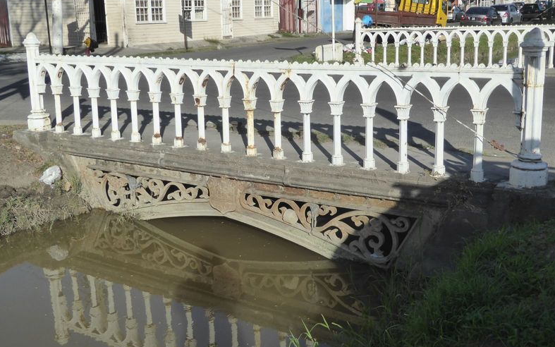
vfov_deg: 30.5
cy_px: 145
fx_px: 635
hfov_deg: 47.2
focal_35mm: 42
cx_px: 276
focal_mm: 6.7
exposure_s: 1/800
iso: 160
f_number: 4.5
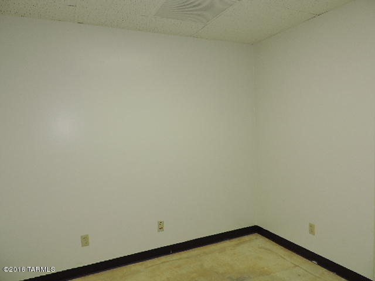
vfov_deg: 56.8
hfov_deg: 71.6
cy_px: 140
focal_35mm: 24
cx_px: 188
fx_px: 260
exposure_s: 1/40
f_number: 3
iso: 90
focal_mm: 4.3
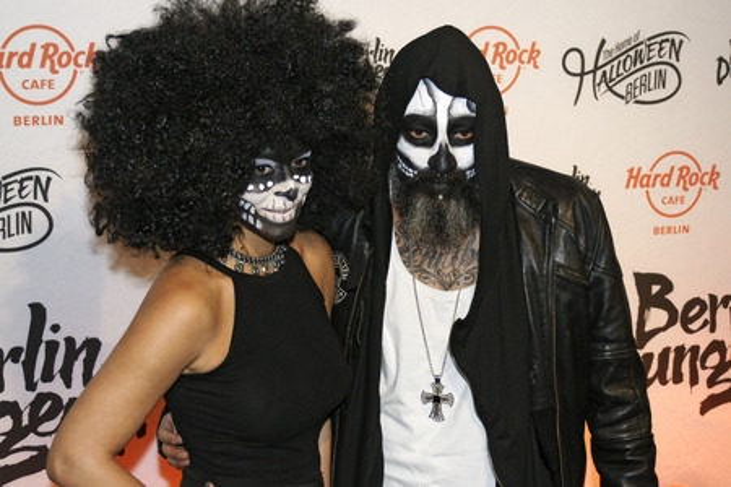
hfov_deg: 24.6
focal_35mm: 82
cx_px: 366
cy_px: 244
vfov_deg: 16.6
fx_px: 1675
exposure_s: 1/400
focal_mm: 55
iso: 1000
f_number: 5.6
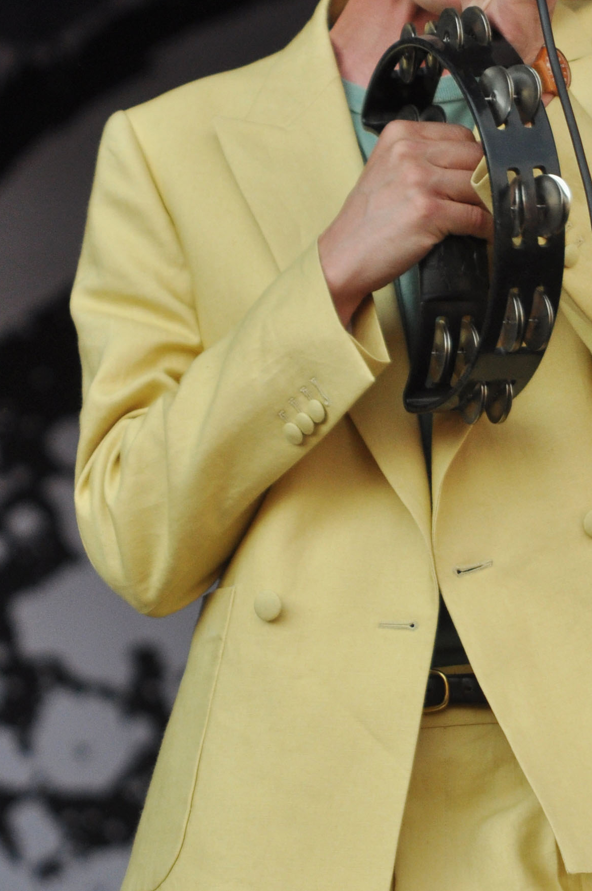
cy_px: 398
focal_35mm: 255
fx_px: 6306
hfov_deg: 5.4
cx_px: 522
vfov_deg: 8.1
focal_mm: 70
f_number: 2.8
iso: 500
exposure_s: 1/4000
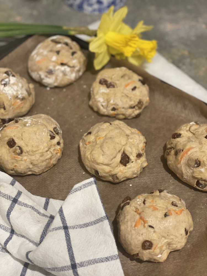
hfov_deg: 28.0
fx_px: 415
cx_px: 104
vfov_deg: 36.8
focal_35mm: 52
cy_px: 138
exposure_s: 1/33
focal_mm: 6
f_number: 2
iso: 200
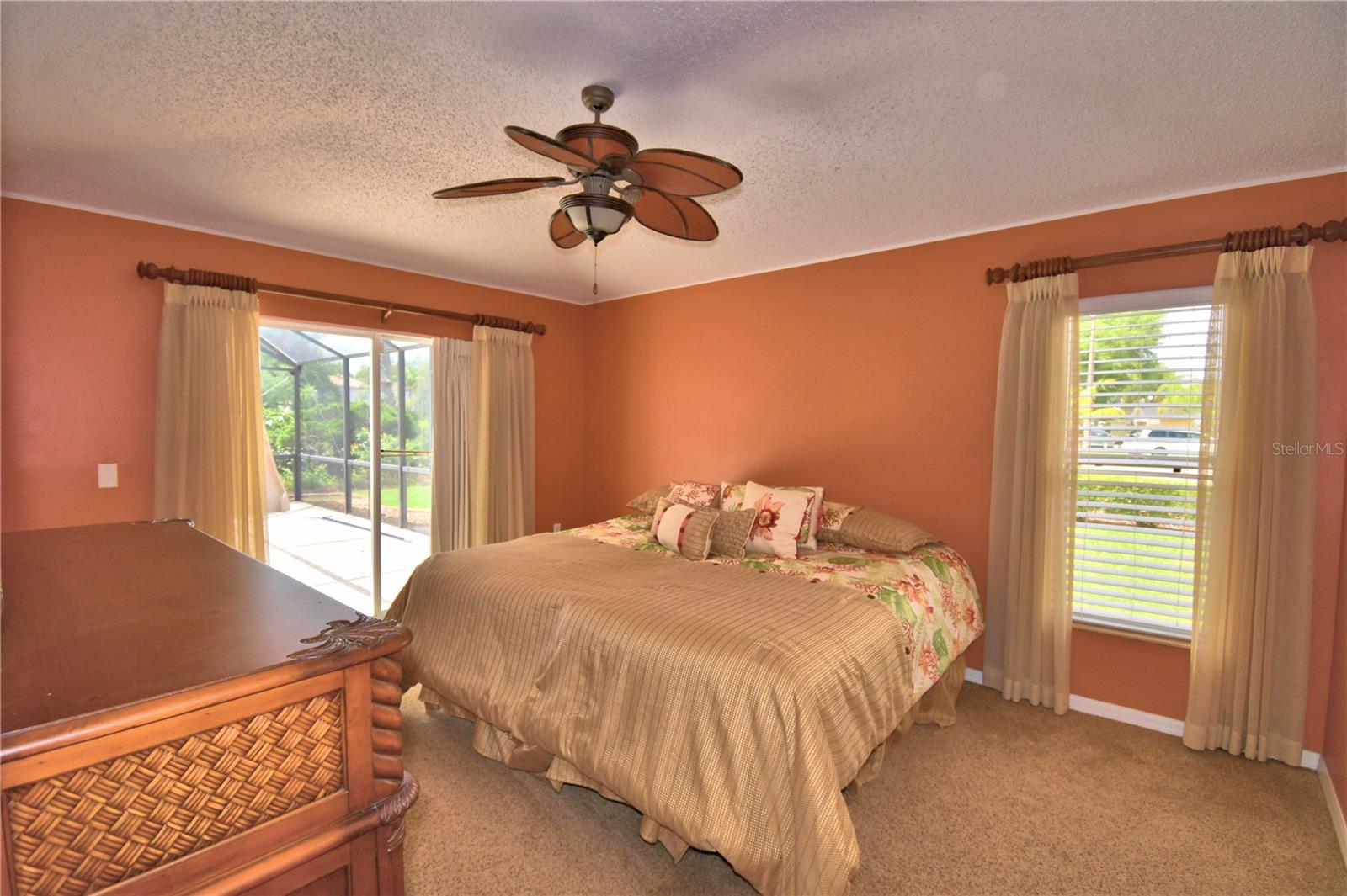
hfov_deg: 100.4
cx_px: 674
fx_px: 561
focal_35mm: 15
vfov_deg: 77.3
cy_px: 448
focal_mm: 10
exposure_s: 1/100
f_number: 4.5
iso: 100
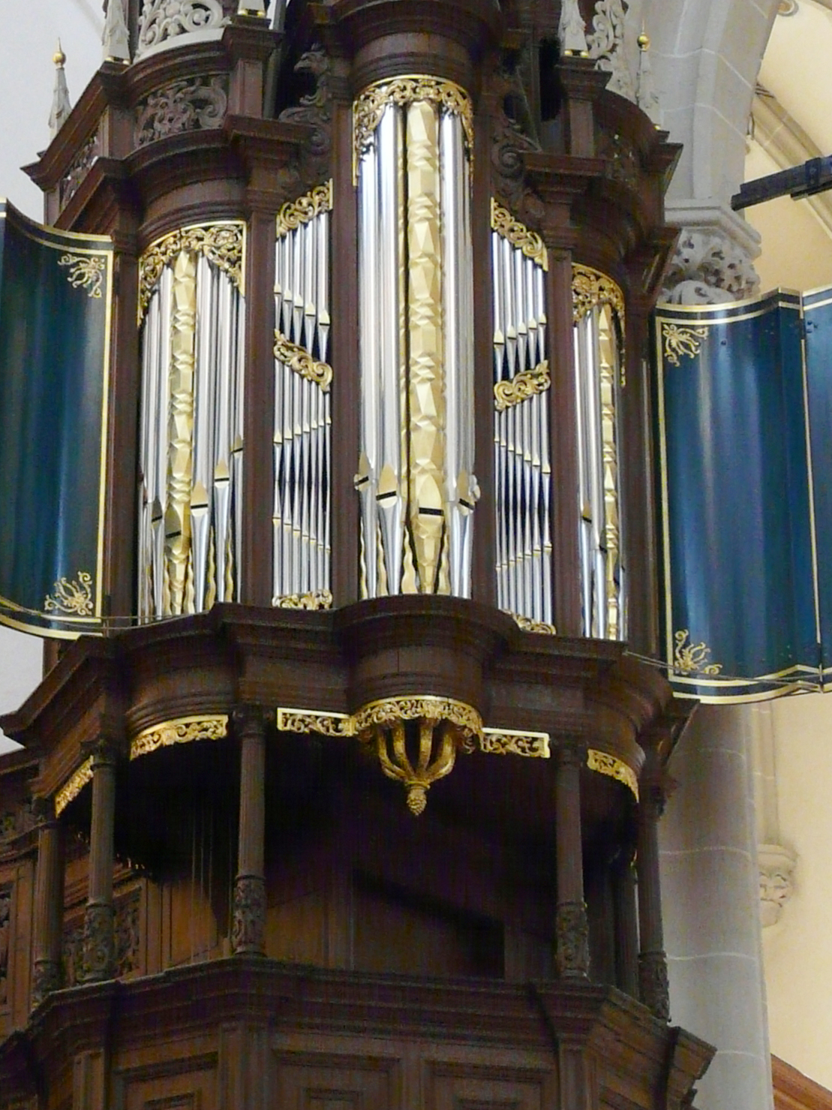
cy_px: 624
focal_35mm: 117
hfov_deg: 12.6
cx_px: 149
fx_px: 3750
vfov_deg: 16.8
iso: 400
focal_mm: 8.8
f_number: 3.2
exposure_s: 1/50
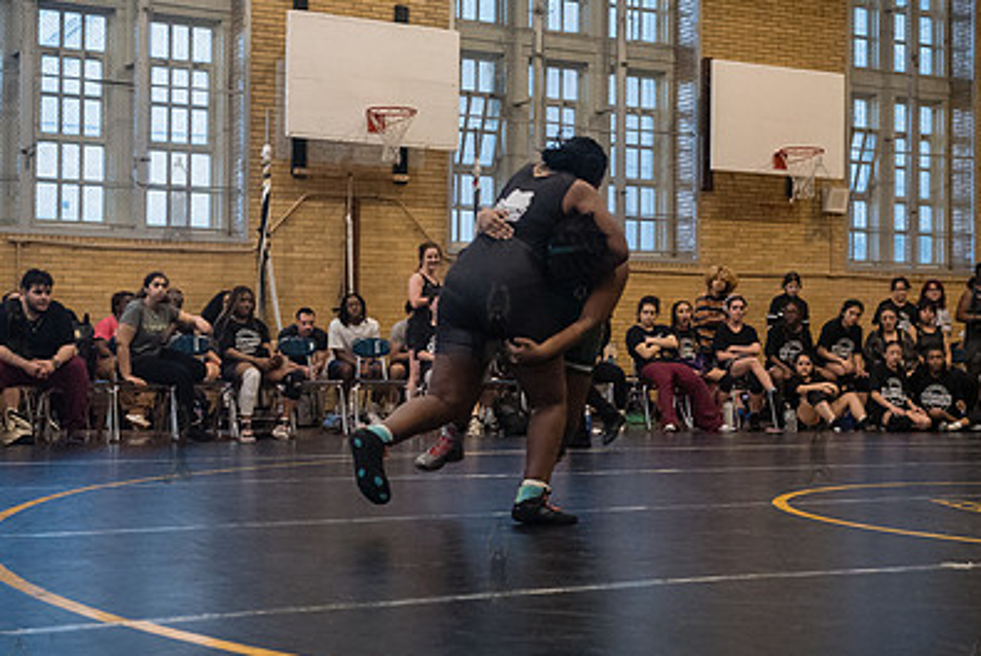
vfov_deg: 23.8
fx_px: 1554
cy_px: 319
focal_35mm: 57
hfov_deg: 35.0
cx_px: 497
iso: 5000
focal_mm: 35
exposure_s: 1/320
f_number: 4
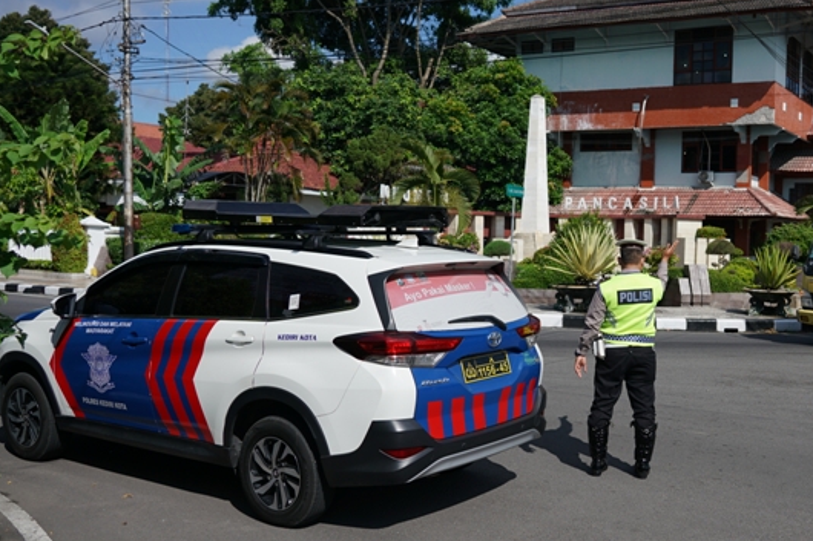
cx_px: 397
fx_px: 655
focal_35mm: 29
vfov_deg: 44.9
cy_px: 241
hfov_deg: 63.7
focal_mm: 24
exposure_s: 1/2000
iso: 100
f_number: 4
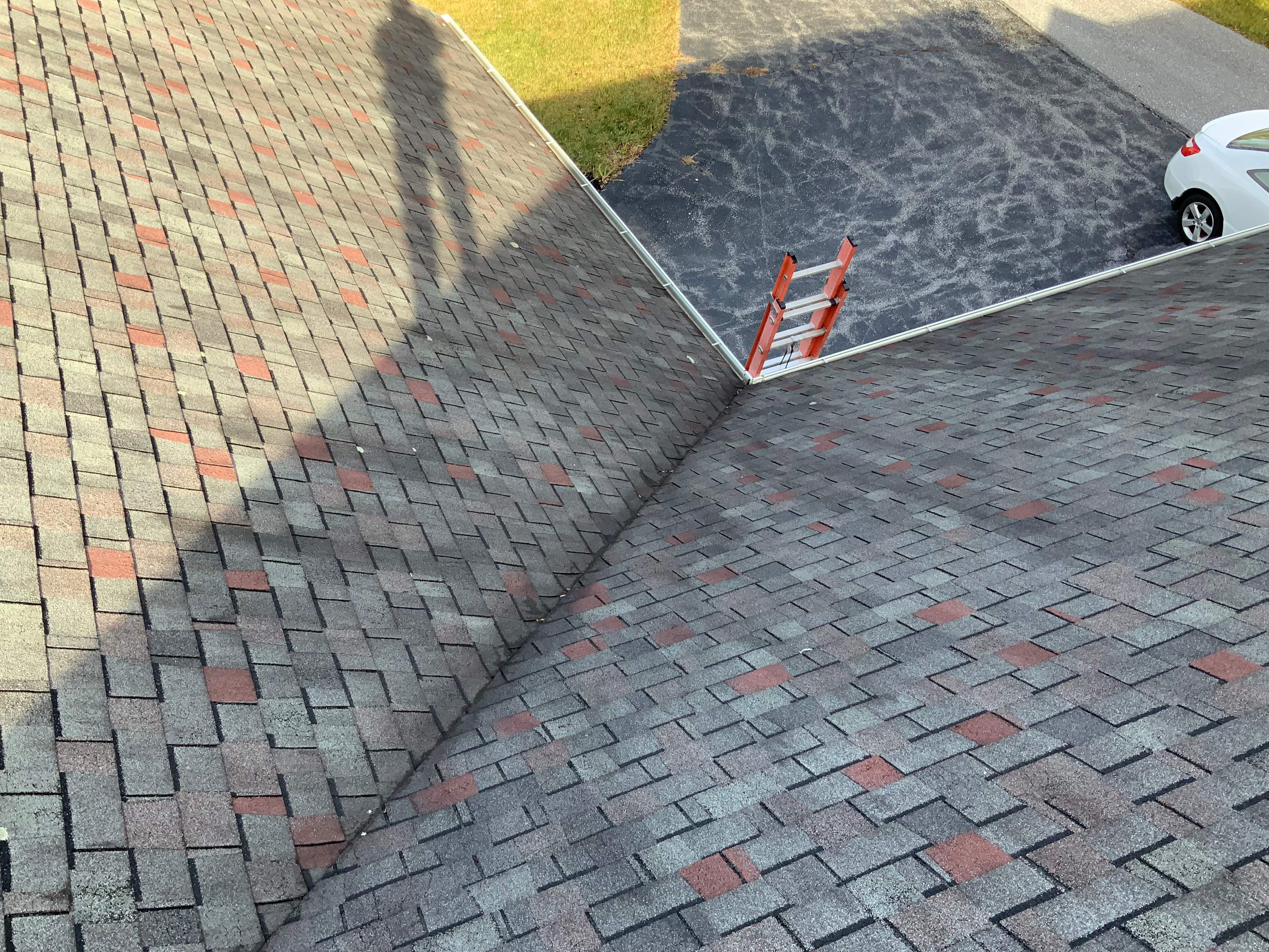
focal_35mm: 33
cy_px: 515
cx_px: 624
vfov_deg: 42.9
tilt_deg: -43.7
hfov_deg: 55.4
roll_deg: +4.2
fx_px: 1210
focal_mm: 3
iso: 16
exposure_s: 1/194
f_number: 1.8
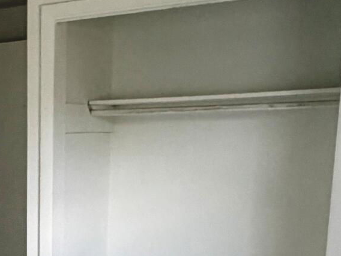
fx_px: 729
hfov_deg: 24.2
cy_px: 284
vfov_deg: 19.1
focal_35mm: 74
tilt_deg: -11.7
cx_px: -53
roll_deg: +1.4
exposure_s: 1/91
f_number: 2.2
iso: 320
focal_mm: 2.22
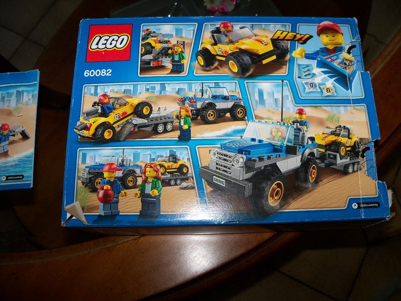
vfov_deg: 40.7
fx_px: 405
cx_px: 200
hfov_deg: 52.6
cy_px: 150
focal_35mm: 35
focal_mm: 6.2
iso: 100
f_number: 3.5
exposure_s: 1/250
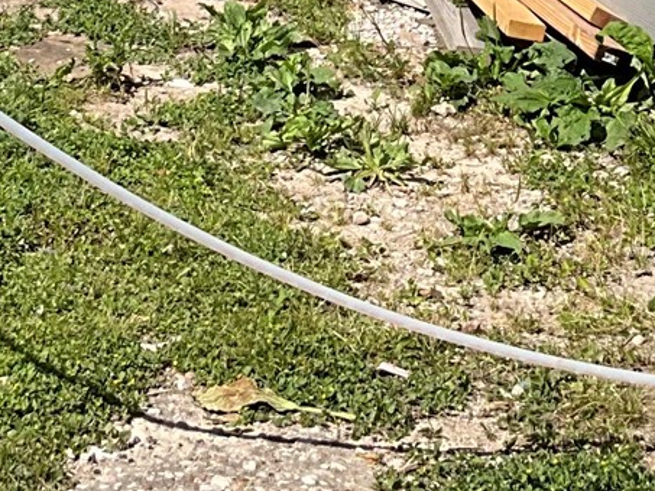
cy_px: -412
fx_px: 2479
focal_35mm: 131
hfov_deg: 15.0
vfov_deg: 10.6
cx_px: 403
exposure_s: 1/2667
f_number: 1.8
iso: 25
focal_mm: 3
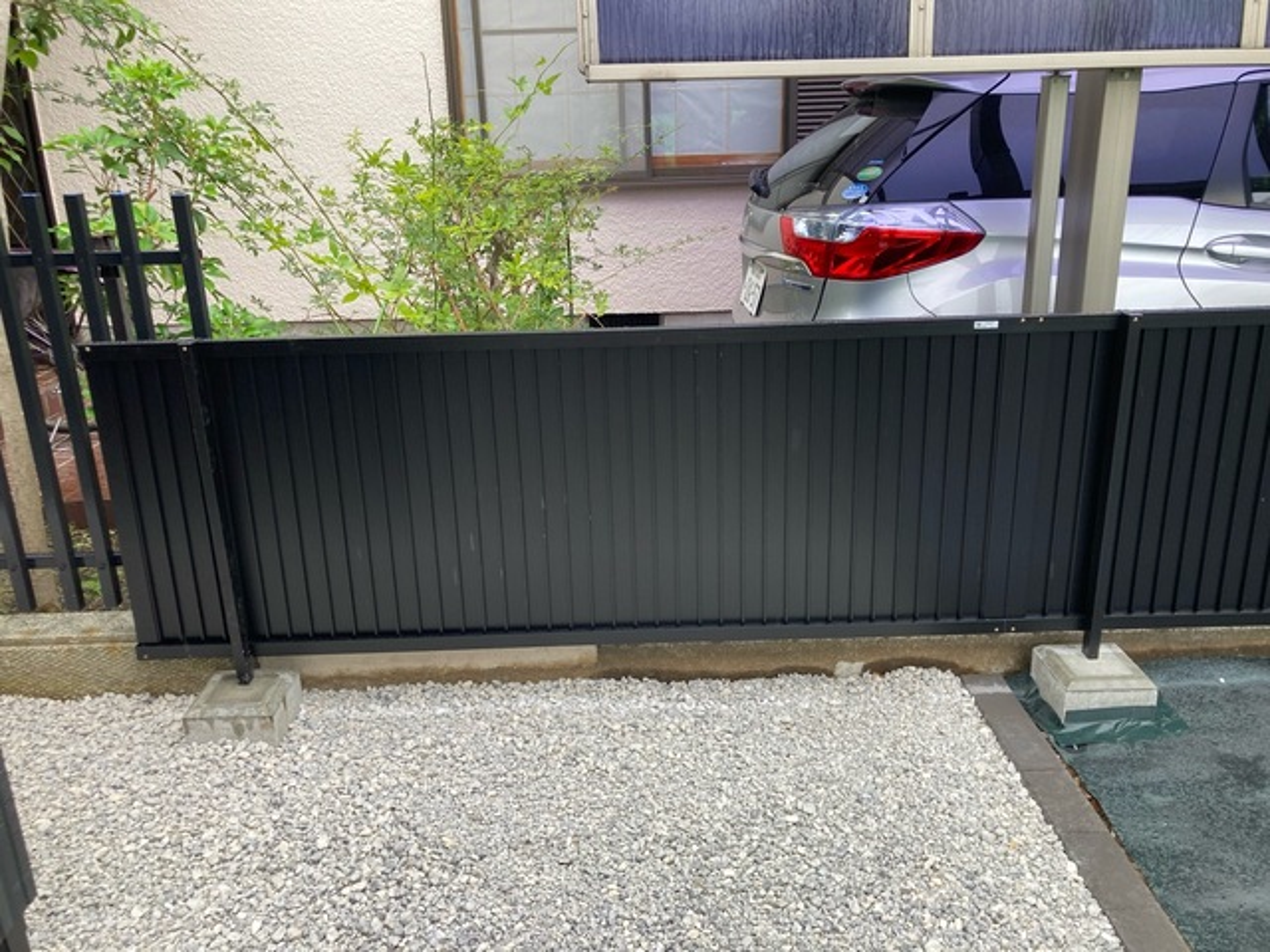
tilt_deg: -15.9
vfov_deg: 49.7
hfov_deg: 63.4
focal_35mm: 28
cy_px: 476
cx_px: 635
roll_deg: +1.8
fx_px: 1027
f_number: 1.8
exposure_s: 1/121
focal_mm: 3.99
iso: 40
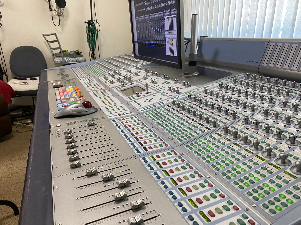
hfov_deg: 67.3
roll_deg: -1.7
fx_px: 226
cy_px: 112
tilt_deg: -17.4
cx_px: 150
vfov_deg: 53.1
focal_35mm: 26
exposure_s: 1/60
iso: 160
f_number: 1.8
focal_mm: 4.25
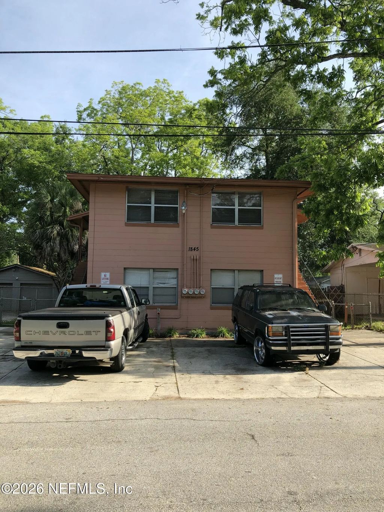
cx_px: 192
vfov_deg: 63.4
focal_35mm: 28
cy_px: 256
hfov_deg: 49.8
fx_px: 414
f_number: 1.8
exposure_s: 1/852
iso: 20
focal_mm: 4
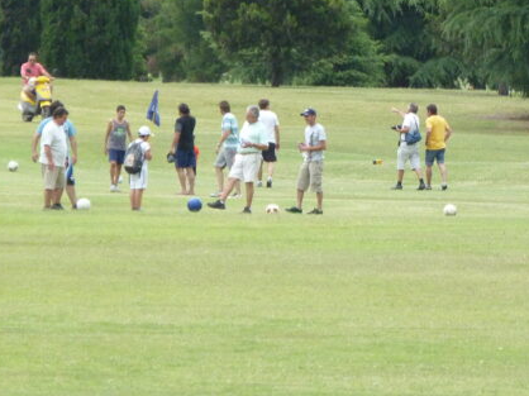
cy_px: 82
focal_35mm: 704
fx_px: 10752
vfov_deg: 2.1
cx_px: 434
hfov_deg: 2.8
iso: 400
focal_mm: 69
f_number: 4.2
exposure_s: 1/320
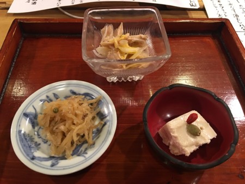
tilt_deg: -53.8
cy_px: 92
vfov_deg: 48.3
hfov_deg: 61.6
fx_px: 205
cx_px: 122
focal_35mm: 29
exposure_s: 1/10
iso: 100
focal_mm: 4.15
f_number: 2.2
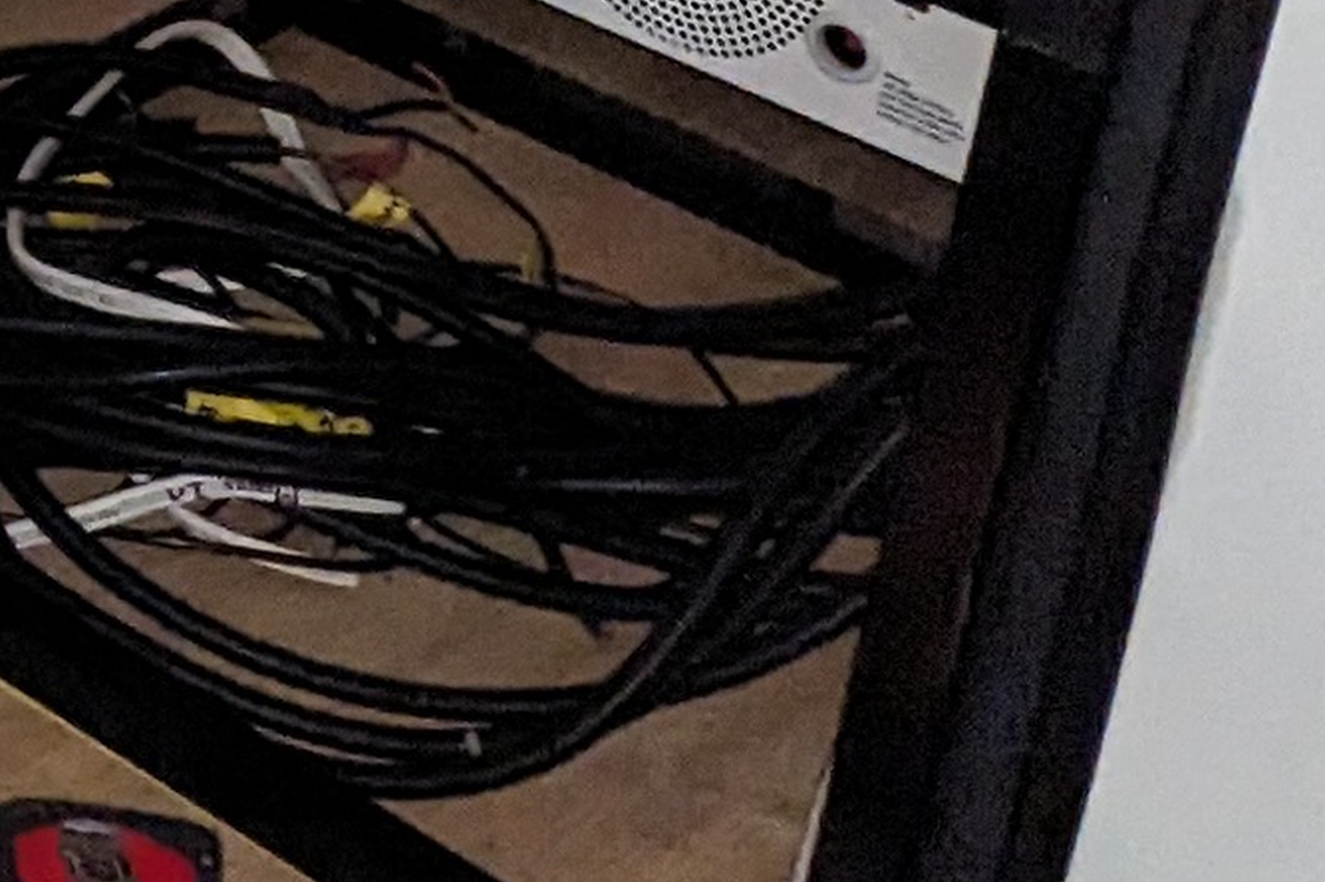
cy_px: -721
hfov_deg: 15.3
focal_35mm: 102
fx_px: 3752
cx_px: -1468
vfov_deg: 12.3
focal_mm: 2.35
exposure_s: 1/23.8
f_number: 2.2
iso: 1079
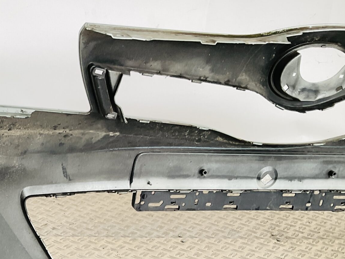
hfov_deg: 28.2
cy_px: 239
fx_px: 648
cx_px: 8
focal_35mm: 65
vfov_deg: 22.0
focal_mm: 3
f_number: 1.8
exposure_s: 1/120
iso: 40
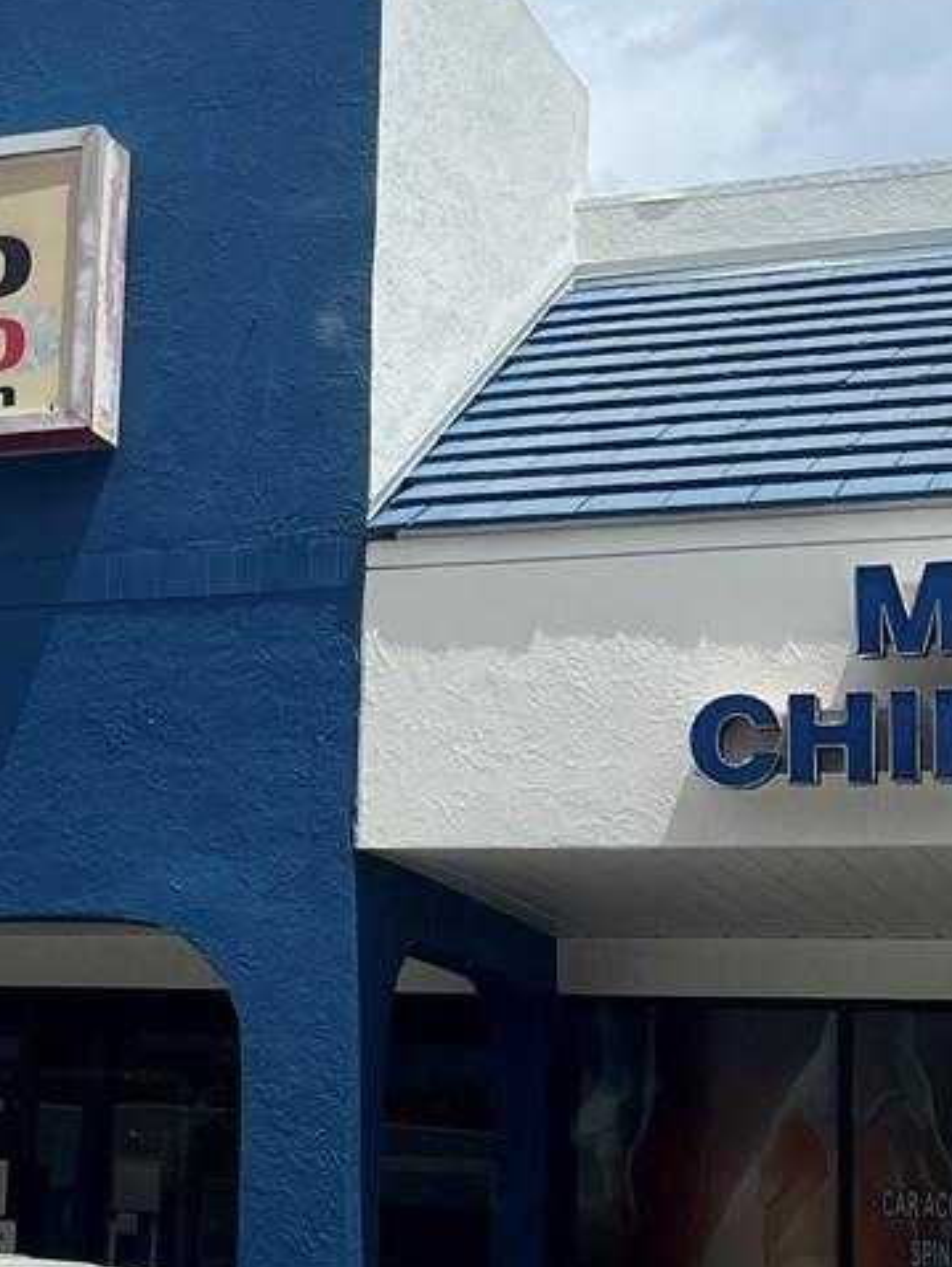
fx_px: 3187
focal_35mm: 87
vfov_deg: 22.4
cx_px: -385
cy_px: 790
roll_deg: -3.1
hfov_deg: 15.9
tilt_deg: +8.2
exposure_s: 1/7463
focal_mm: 5.7
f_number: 1.5
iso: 50
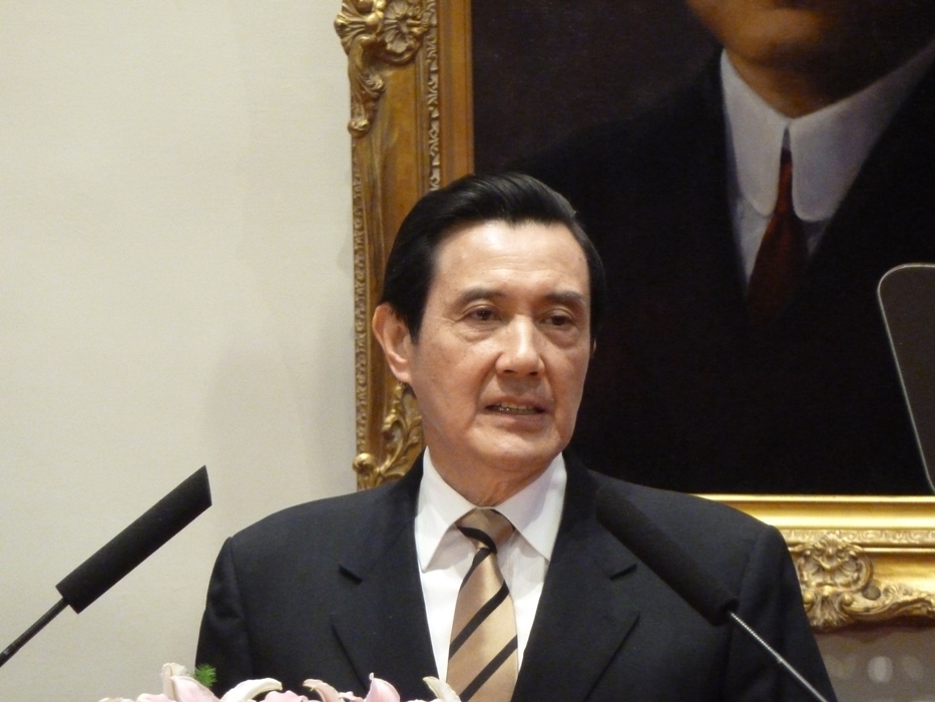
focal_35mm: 335
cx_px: 468
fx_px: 9050
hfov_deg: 5.9
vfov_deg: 4.4
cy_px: 351
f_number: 4.9
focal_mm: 49.2
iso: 800
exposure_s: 1/30
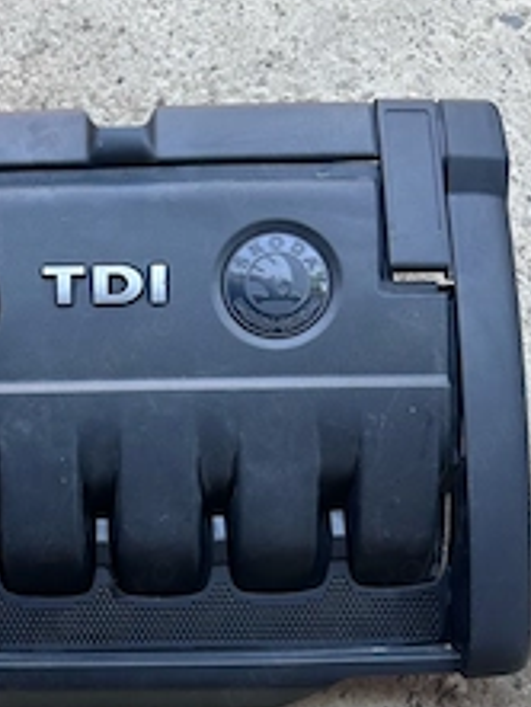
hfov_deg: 30.4
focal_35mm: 47
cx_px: 138
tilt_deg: -81.1
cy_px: 422
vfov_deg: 40.2
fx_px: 960
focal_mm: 5.7
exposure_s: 1/121
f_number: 1.5
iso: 40
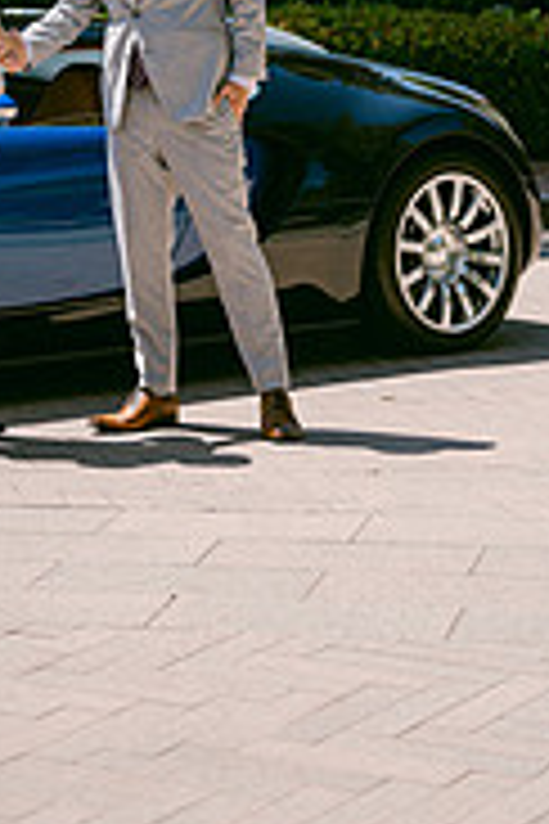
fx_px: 2813
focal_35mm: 123
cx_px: -83
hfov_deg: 11.0
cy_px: -41
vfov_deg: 16.2
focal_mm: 50
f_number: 1.8
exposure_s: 1/4000
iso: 100
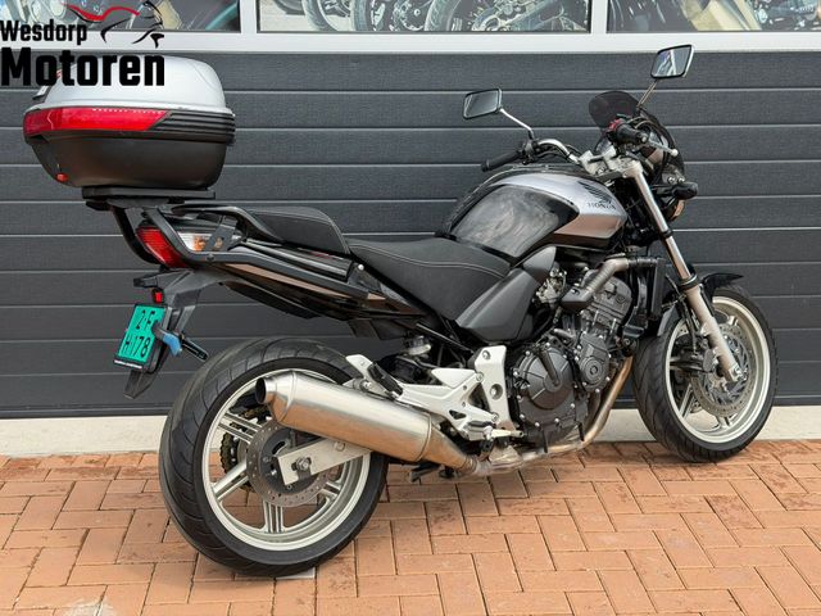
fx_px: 1138
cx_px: 410
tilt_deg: -14.1
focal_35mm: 48
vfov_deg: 30.3
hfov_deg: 39.7
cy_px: 308
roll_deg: -0.4
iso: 100
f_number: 1.78
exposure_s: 1/1980
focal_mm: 6.76
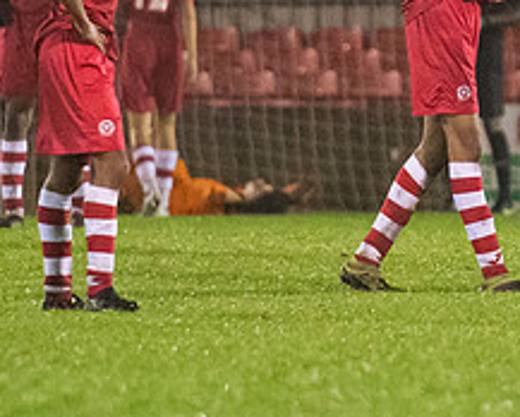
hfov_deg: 2.2
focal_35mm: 875
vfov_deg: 1.8
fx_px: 13478
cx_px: 447
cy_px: -5
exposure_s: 1/640
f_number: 2.8
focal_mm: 200
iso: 6400
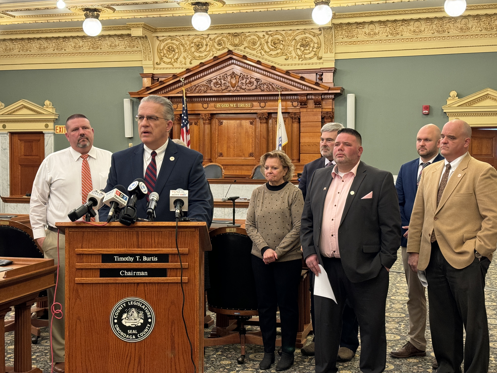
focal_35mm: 48
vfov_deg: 30.3
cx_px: 248
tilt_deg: -2.1
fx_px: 689
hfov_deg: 39.7
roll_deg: -0.2
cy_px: 186
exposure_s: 1/40
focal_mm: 6.86
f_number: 1.78
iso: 250
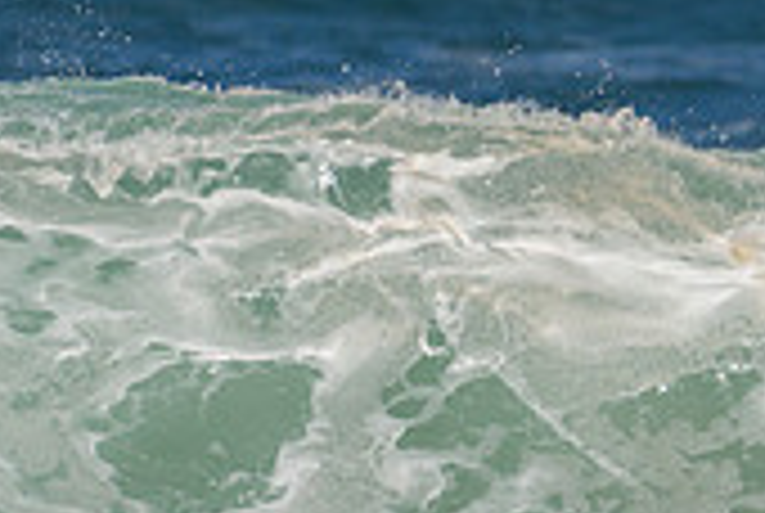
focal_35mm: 2088
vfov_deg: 0.7
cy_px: 458
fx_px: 44447
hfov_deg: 1.0
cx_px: 947
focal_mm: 500
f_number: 5.6
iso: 125
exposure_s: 1/2000
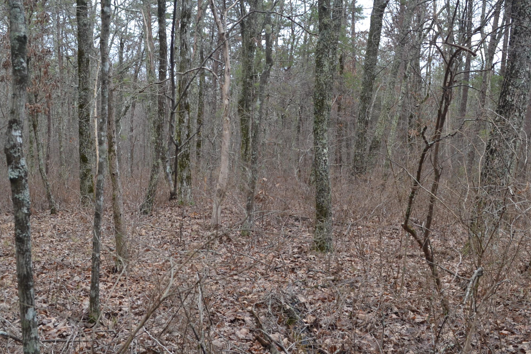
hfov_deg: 47.4
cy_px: 140
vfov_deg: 32.5
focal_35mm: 41
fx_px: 605
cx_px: 267
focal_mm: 18
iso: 400
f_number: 5.6
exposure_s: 1/125
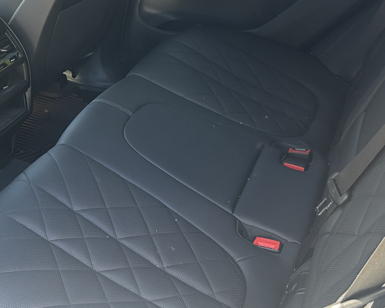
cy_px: 68
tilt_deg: -24.1
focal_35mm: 58
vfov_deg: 25.8
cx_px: 70
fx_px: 661
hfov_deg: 31.5
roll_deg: +0.6
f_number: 1.78
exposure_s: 1/132
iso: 125
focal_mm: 6.86
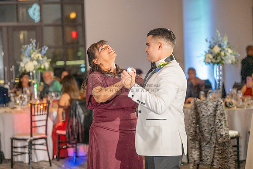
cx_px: 126
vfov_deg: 15.4
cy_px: 84
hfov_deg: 22.9
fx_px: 626
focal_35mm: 89
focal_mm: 89
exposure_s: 1/200
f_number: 2.8
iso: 1600
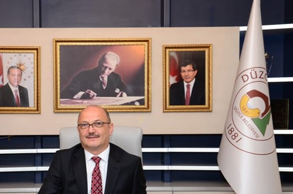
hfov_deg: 26.2
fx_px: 625
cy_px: 133
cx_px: 92
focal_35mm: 77
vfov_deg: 17.6
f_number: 7.1
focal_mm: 32
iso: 1000
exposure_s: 1/60
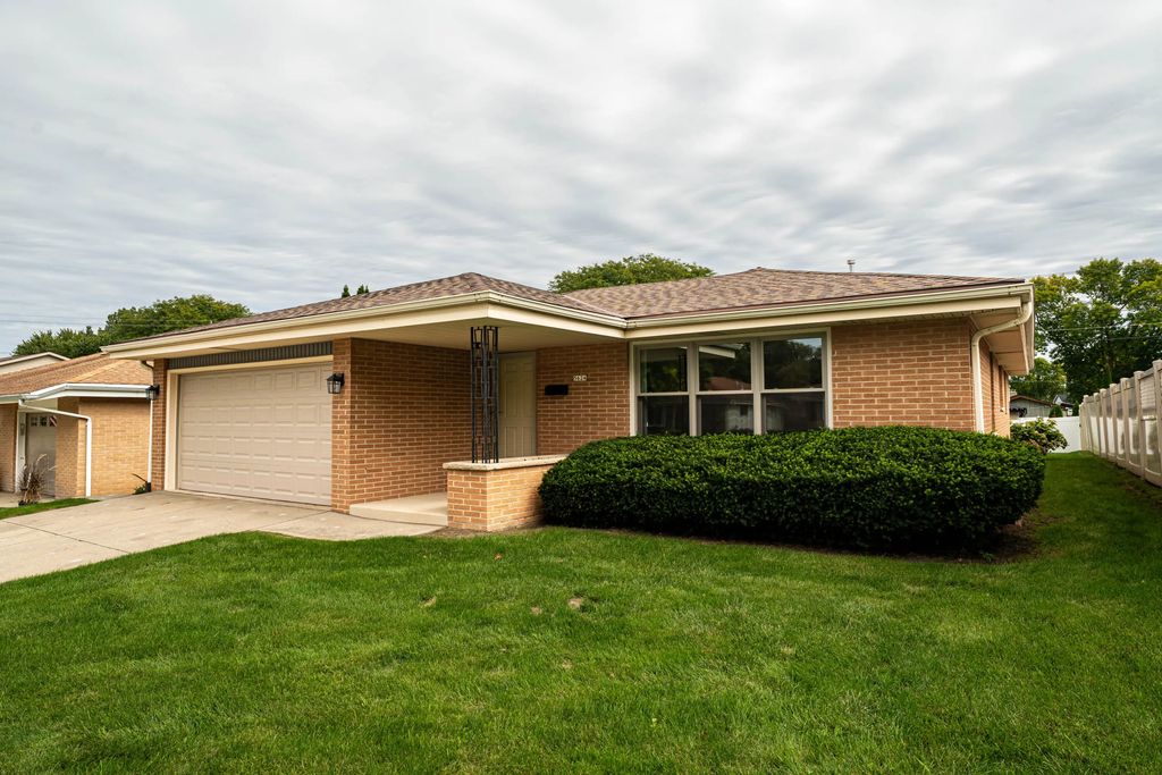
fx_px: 664
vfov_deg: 60.5
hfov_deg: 82.3
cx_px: 581
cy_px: 388
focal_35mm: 21
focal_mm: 20
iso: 100
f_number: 7.1
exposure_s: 1/100
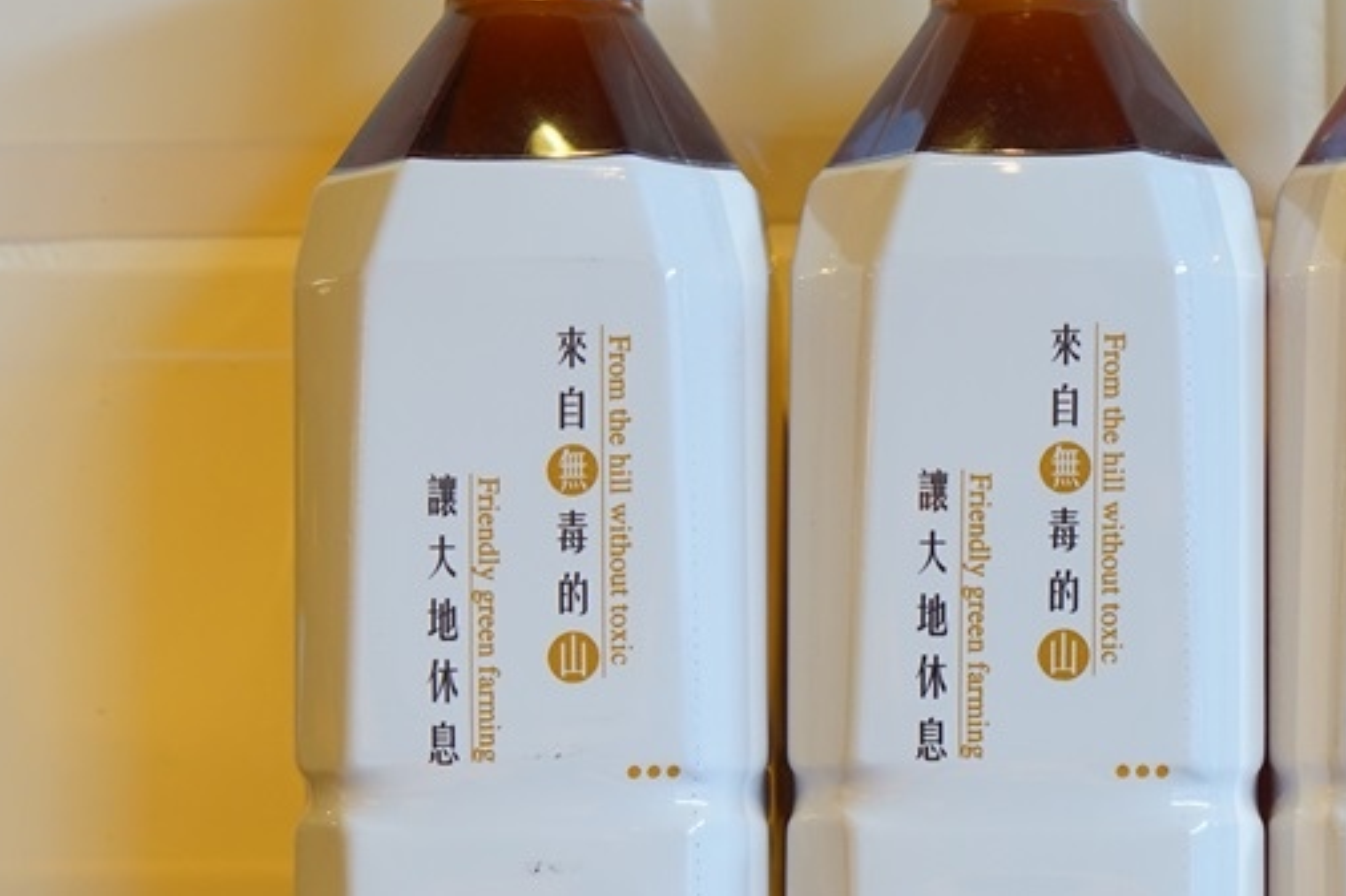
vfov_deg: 15.3
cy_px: 608
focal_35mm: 89
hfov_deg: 22.7
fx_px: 3326
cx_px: 976
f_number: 6.3
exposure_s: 1/25
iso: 800
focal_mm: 45
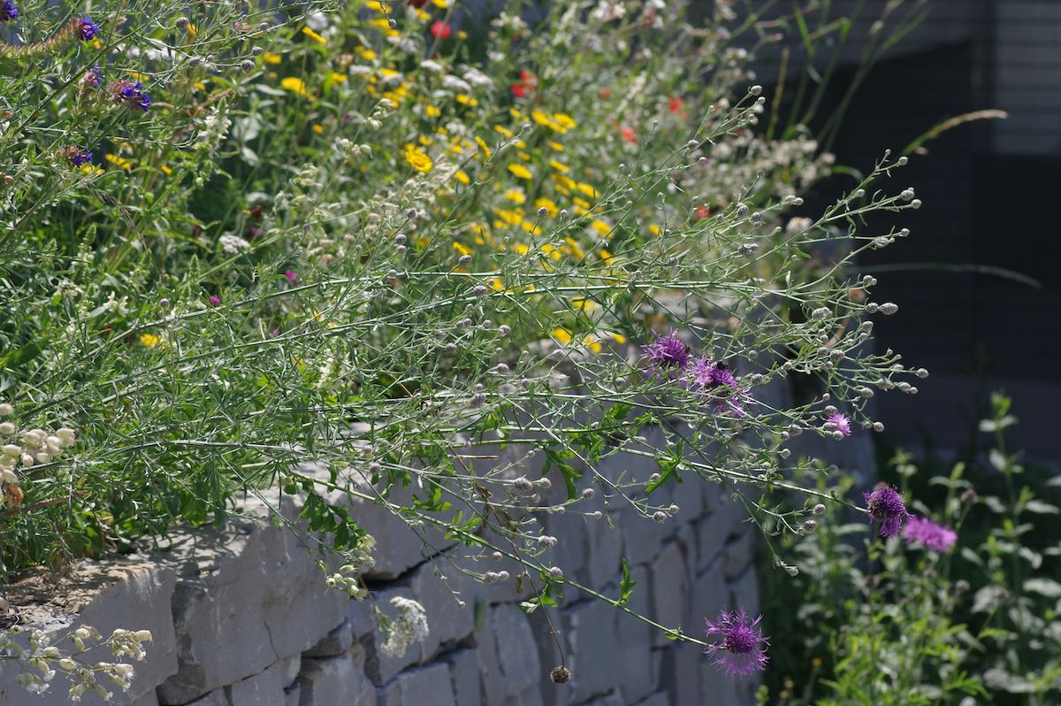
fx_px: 4417
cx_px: 530
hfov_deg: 13.7
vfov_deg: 9.1
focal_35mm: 150
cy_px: 353
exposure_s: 1/800
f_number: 8
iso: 400
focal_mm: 100
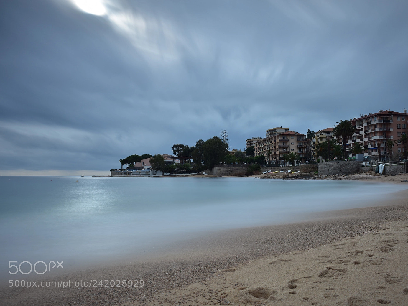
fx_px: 471
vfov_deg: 36.0
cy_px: 149
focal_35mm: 40
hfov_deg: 46.7
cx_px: 226
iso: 100
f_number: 8
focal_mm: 24
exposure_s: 180
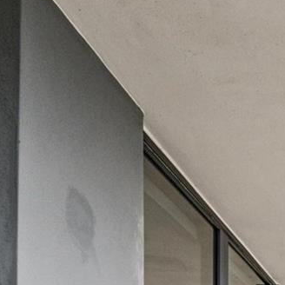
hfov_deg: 21.1
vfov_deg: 23.5
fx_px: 540
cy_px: 429
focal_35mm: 58
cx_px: 499
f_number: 9
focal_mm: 14
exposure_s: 1/400
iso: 200
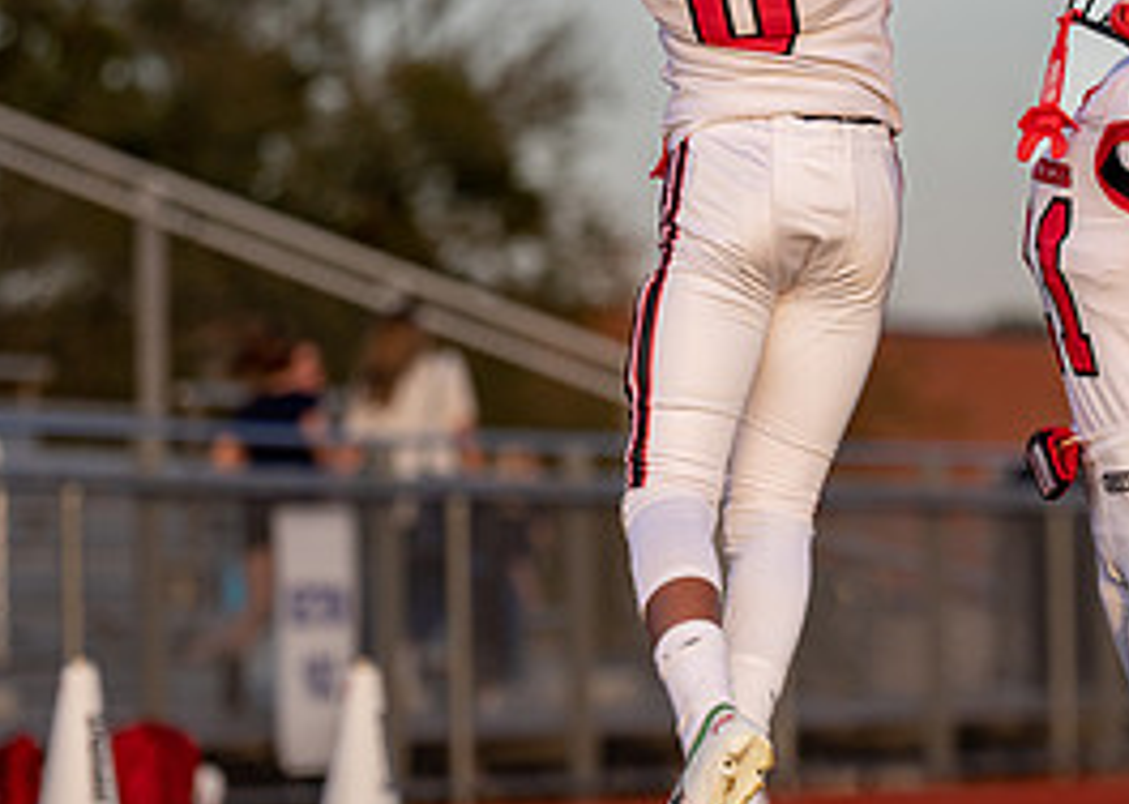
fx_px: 9674
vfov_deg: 4.8
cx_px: 847
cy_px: 470
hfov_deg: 6.7
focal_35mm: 302
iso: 200
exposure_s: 1/1600
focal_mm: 131
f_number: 2.8
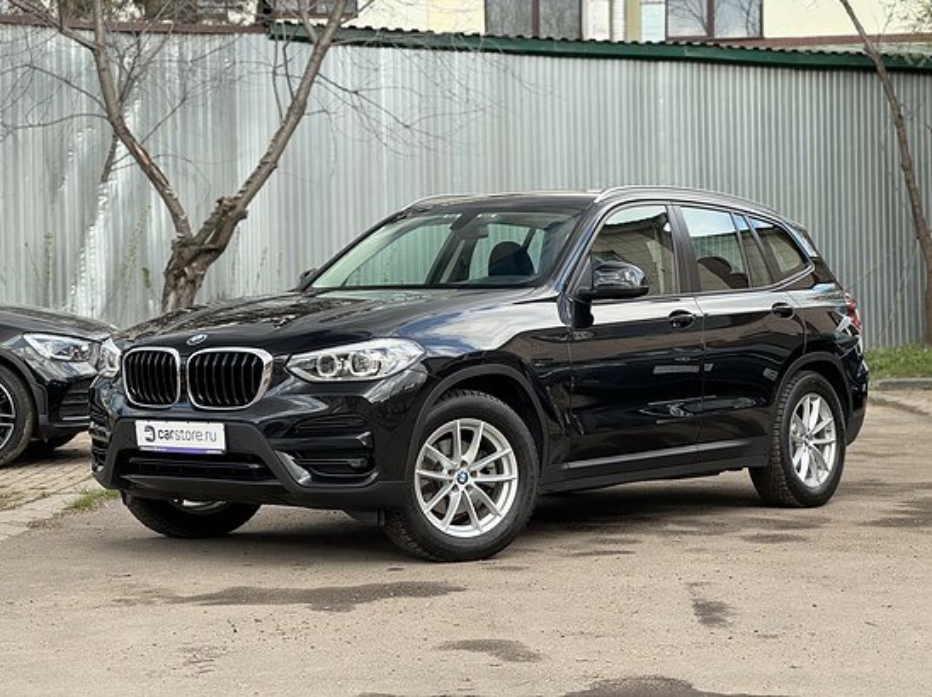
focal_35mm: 77
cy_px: 348
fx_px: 2071
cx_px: 466
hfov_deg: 25.4
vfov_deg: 19.1
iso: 40
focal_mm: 9
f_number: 2.8
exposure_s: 1/99
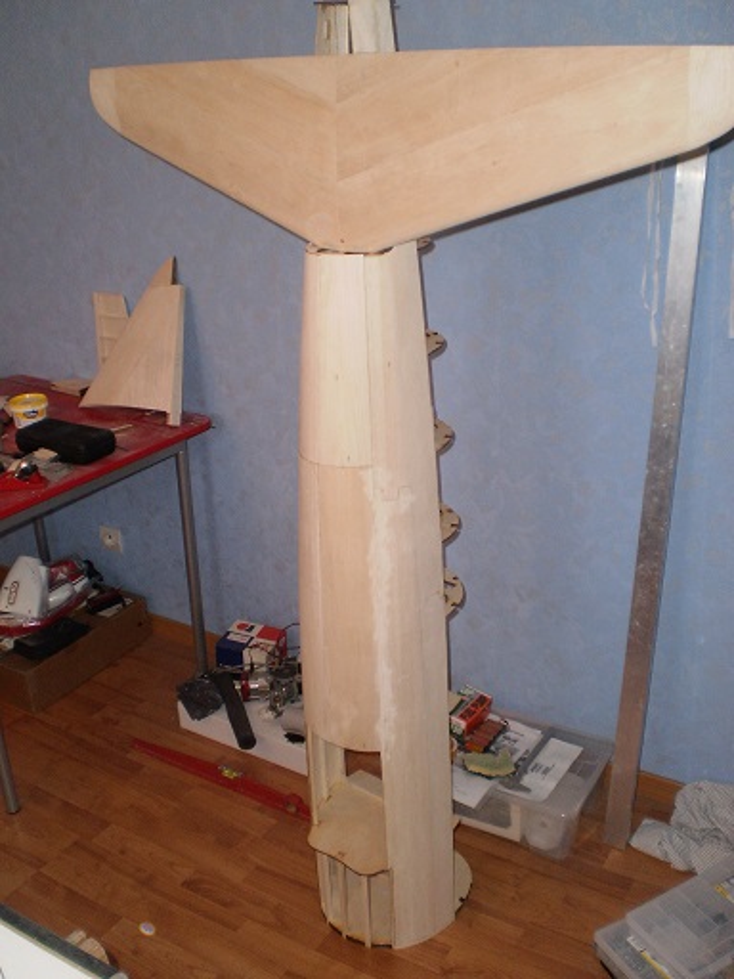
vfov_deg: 51.4
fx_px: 1018
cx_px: 367
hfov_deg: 39.7
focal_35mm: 36
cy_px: 490
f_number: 3.1
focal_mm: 6.3
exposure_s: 1/30
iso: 125
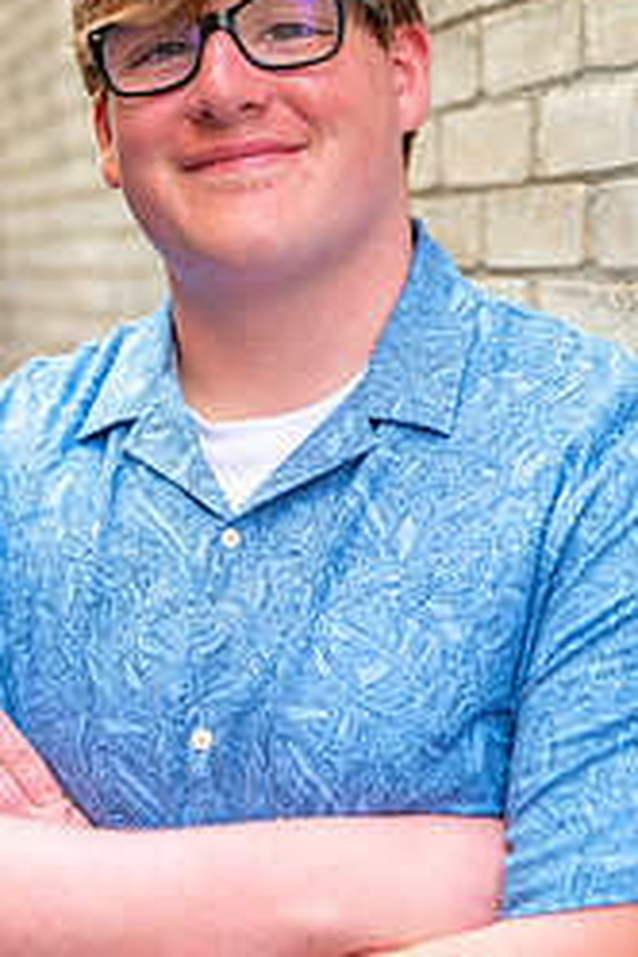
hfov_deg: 16.4
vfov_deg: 24.4
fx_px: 2206
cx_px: 146
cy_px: 592
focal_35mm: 83
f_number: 2.8
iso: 160
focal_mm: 46
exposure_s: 1/125
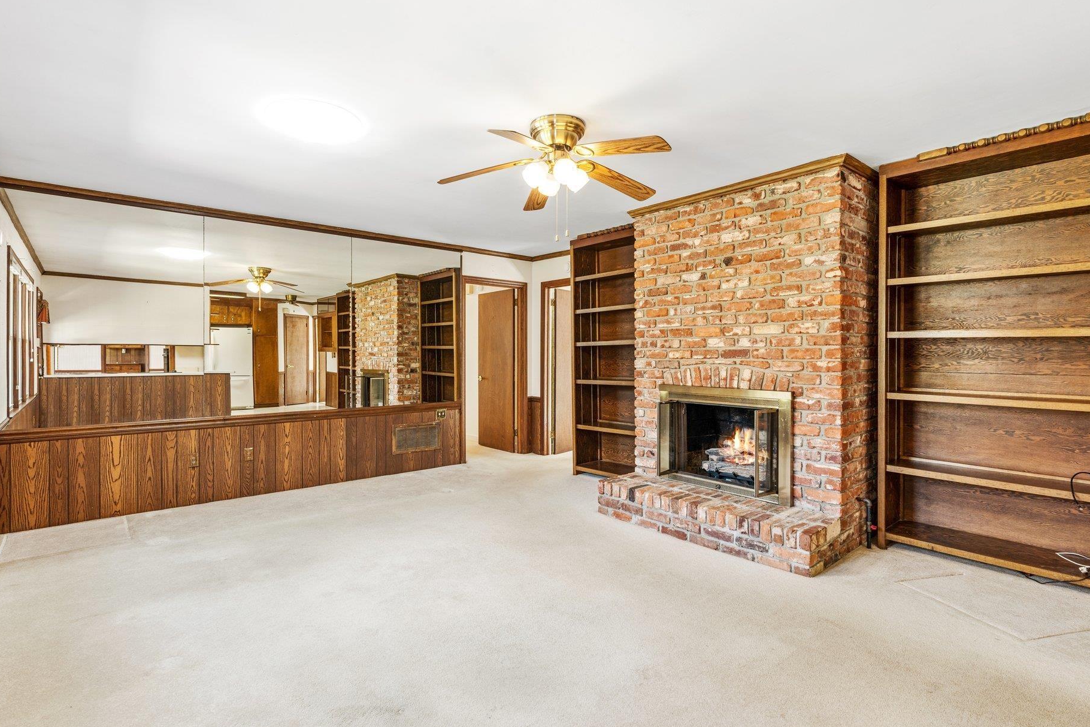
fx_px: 545
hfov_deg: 90.0
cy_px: 364
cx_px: 529
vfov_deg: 67.4
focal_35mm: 18
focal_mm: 16
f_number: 9
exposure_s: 1/4
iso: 250
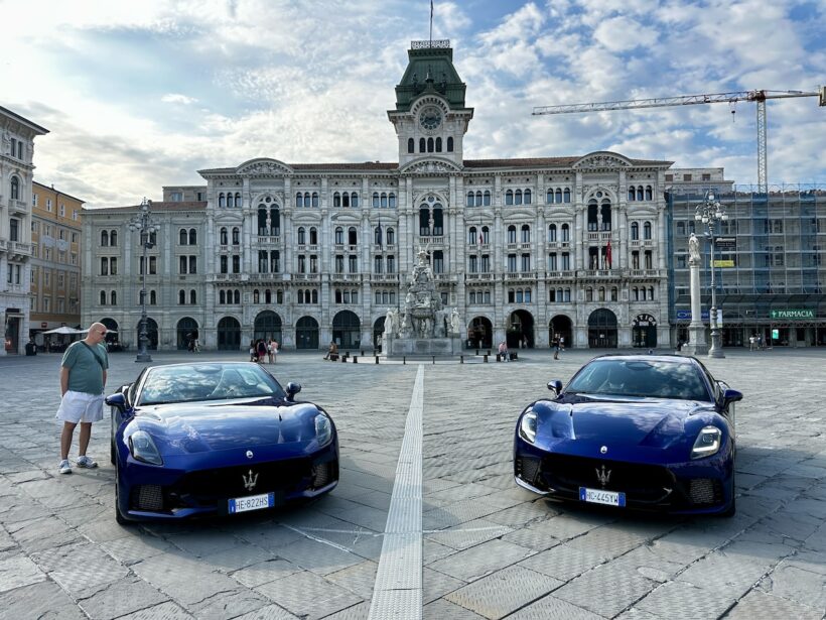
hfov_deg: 71.6
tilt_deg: +1.3
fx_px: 573
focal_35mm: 24
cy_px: 310
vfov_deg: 56.8
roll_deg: +1.0
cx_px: 413
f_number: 1.78
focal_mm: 6.86
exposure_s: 1/1562
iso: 80
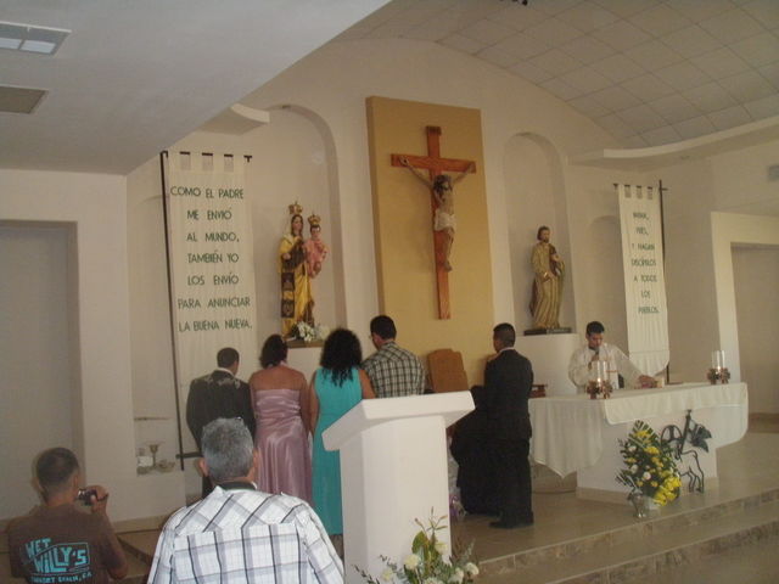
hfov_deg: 49.0
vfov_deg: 37.7
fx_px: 855
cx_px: 390
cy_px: 292
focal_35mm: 38
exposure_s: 1/30
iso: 400
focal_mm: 6.7
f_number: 3.5
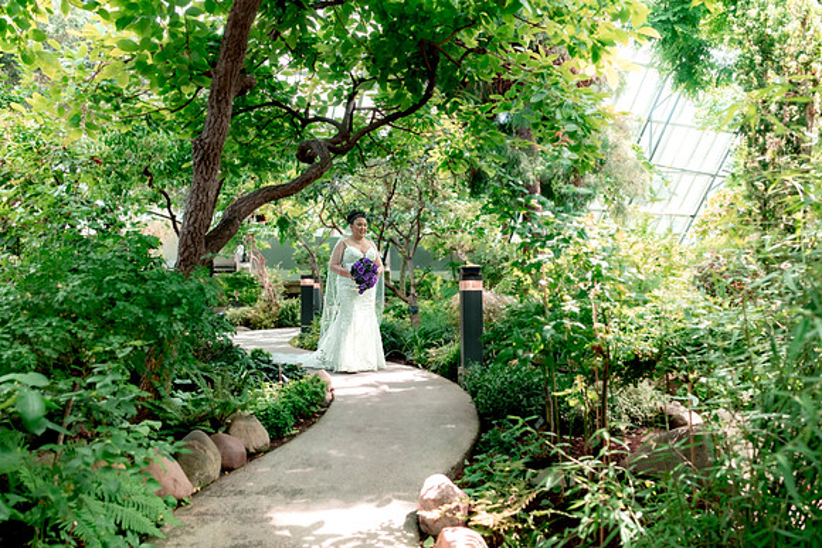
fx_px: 639
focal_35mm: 28
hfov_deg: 65.5
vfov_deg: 46.4
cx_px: 411
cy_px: 274
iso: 400
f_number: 3.2
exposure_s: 1/320
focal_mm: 28
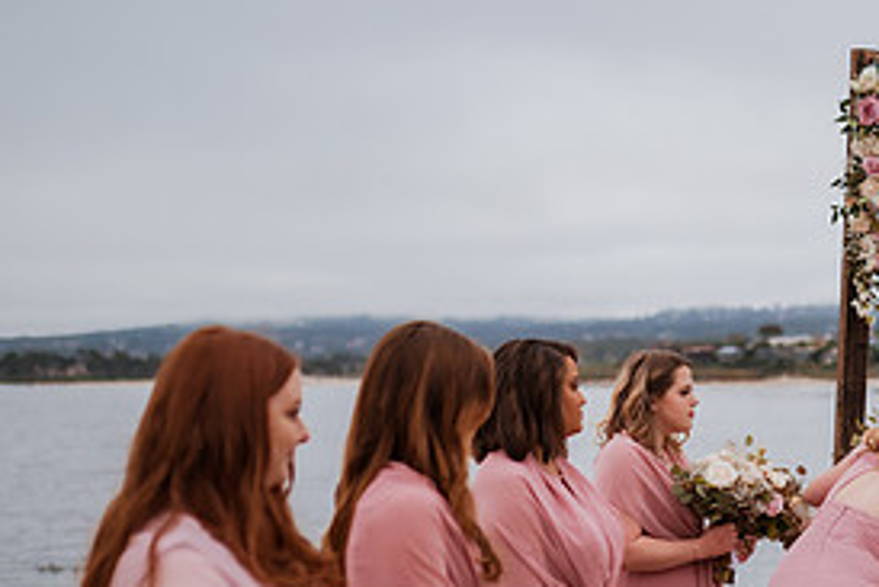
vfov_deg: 18.1
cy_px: 555
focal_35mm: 74
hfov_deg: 26.3
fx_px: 1808
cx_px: 815
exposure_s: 1/5000
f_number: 1.8
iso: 500
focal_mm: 35
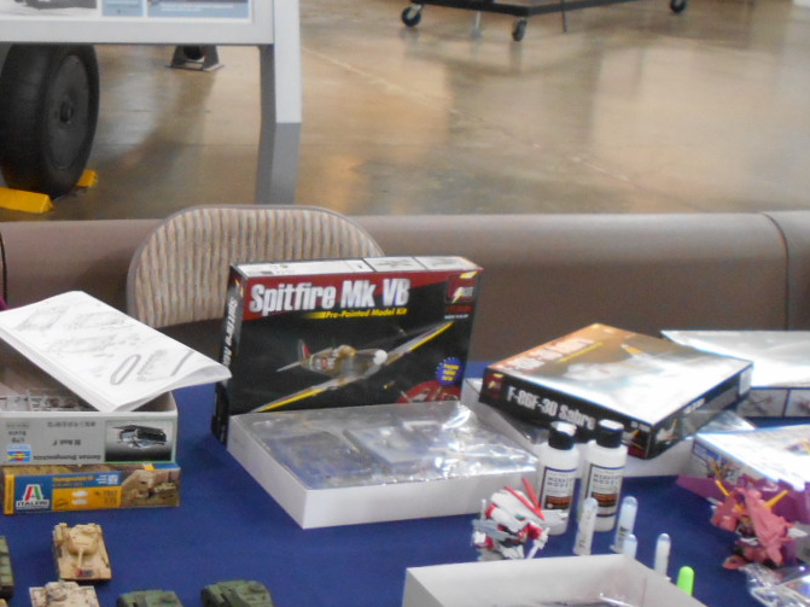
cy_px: 305
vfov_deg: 23.6
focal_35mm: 62
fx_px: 1451
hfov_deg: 29.9
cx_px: 88
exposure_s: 1/30
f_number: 3.2
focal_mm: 4.6
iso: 320
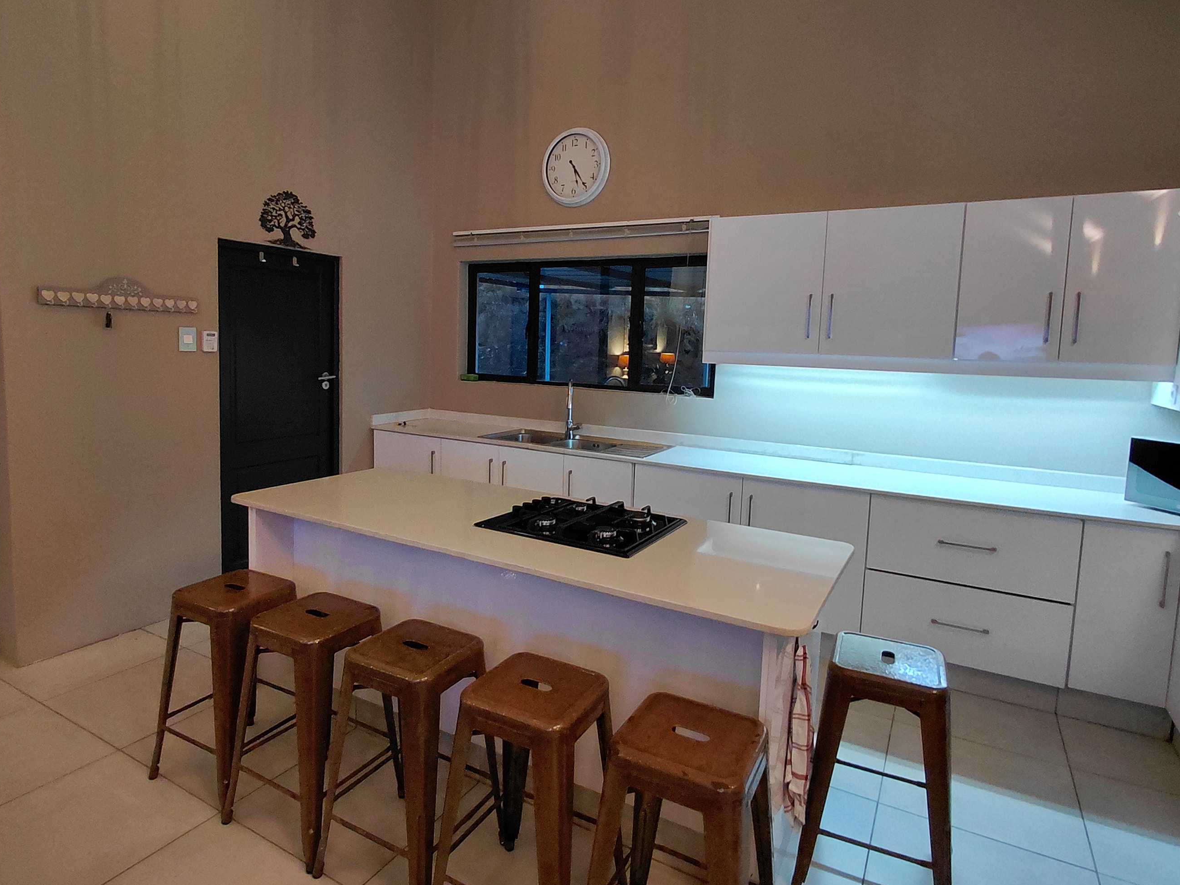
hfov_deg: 81.7
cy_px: 428
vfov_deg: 66.0
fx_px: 682
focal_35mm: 20
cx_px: 573
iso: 250
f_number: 2.2
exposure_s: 1/33.3
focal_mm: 1.64
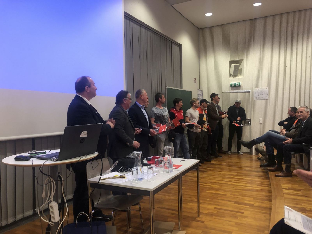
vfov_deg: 49.7
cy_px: 117
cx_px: 156
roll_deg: -0.7
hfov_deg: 63.4
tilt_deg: -1.8
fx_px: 252
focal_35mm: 28
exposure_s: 1/17
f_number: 1.8
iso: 64
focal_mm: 3.99
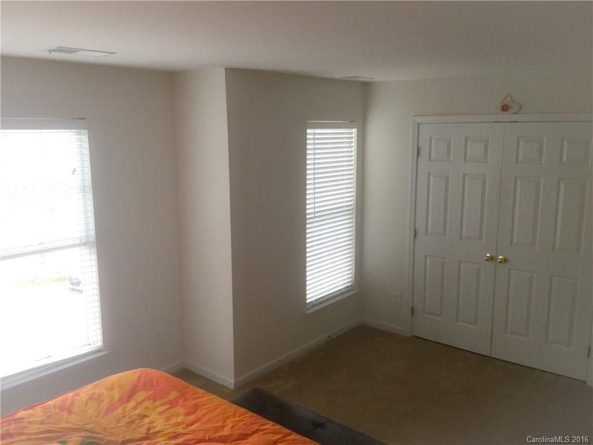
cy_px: 222
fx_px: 531
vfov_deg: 45.4
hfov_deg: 58.4
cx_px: 296
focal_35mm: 31
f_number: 2.4
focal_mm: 3.3
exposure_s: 1/30
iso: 25
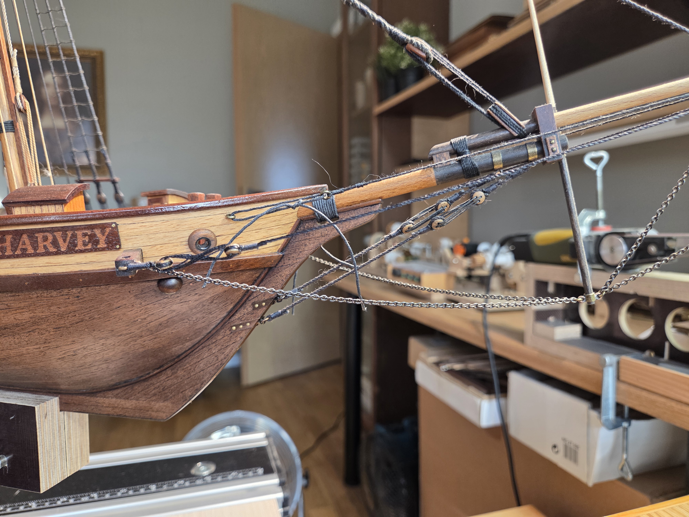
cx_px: 344
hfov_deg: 73.9
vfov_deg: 58.9
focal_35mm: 23
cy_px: 258
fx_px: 458
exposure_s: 1/100
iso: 200
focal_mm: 5.4
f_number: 1.8
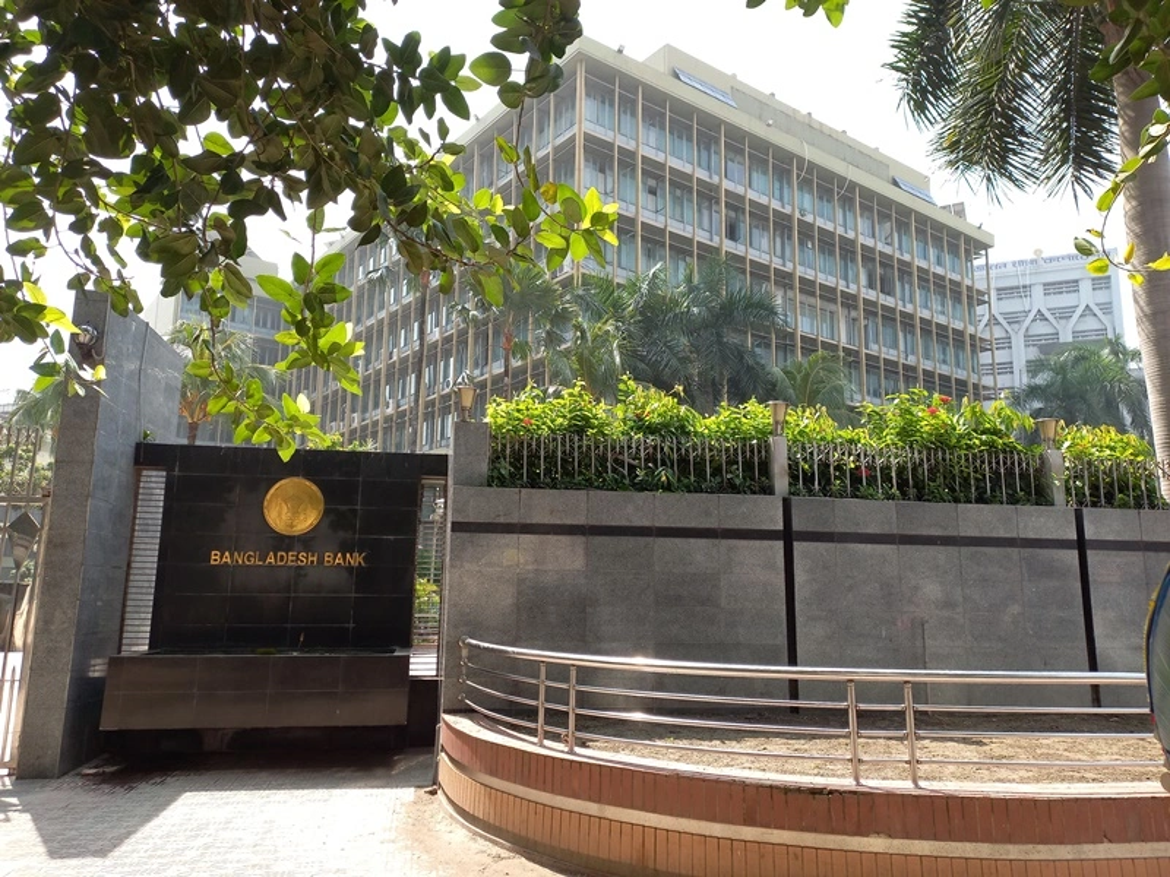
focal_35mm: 25
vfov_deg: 54.9
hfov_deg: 69.4
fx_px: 845
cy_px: 438
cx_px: 585
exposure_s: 1/246
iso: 50
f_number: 1.8
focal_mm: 4.65
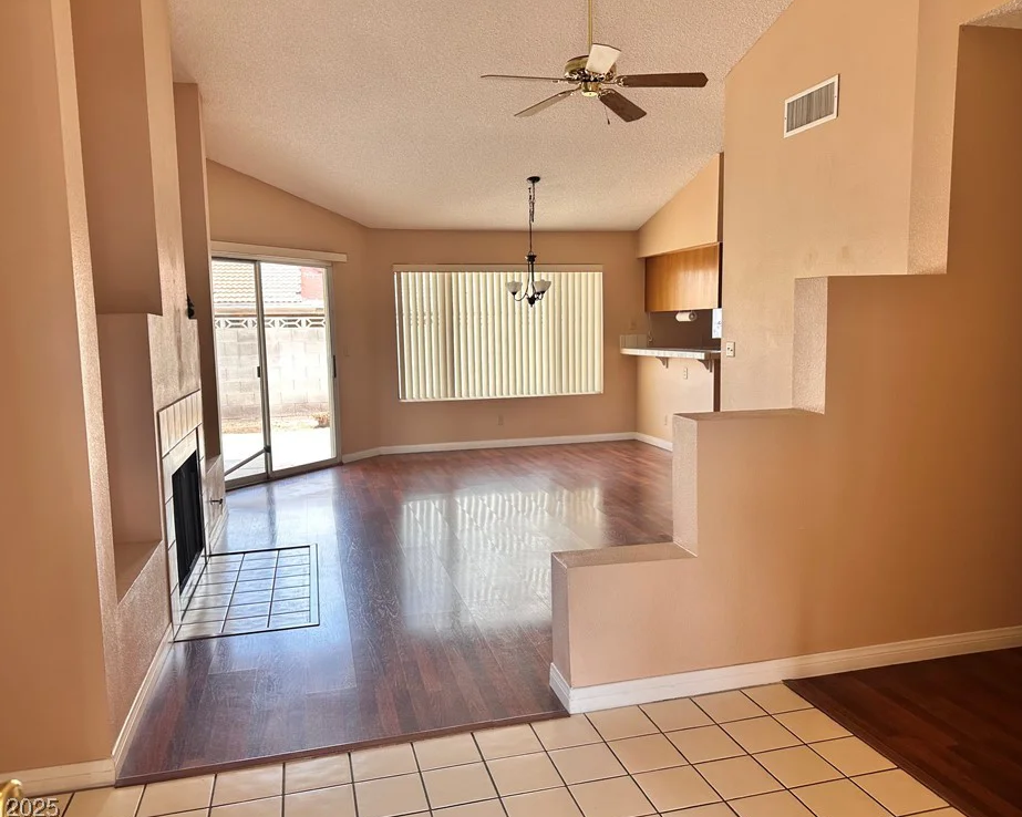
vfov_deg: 54.9
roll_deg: +0.4
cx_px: 514
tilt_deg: -5.2
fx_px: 786
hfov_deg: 66.0
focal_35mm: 26
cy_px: 407
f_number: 1.78
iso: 64
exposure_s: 1/121
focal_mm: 6.86
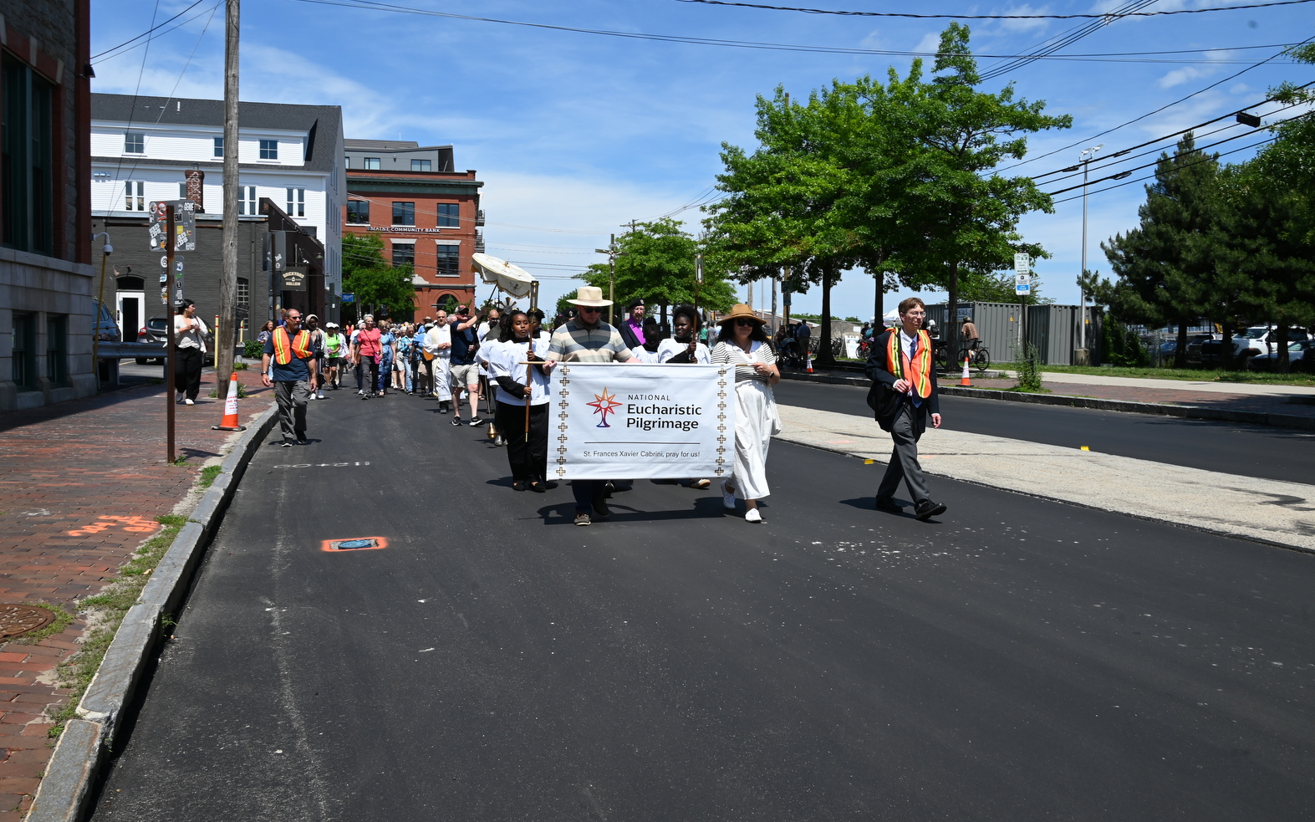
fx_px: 1022
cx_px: 666
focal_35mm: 29
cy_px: 377
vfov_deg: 43.8
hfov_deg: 65.5
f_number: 13
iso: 100
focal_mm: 27.5
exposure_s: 1/125
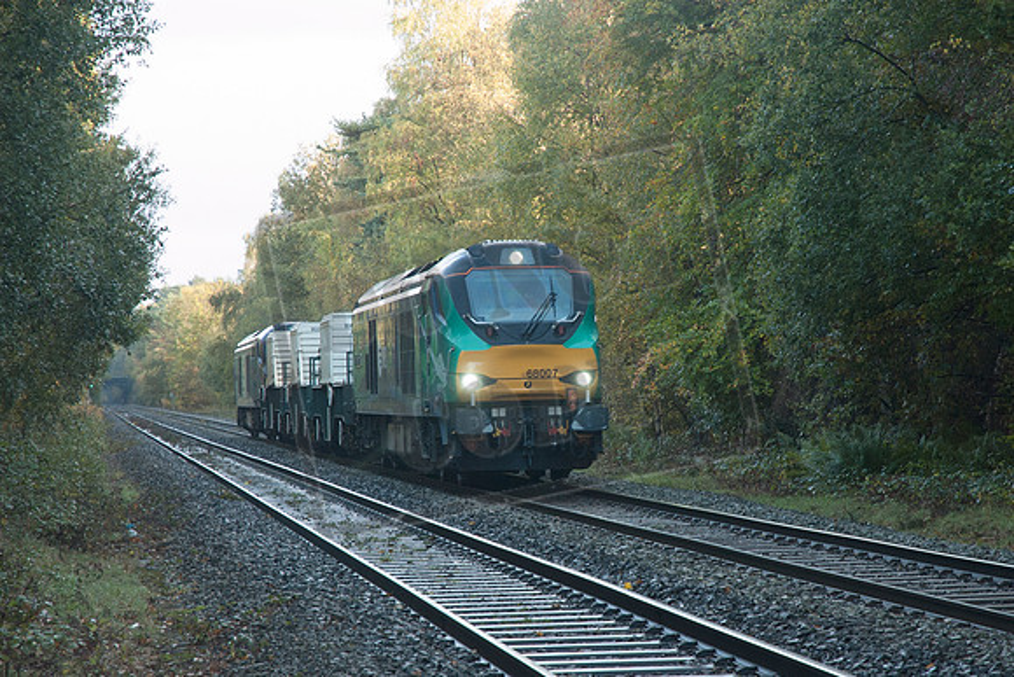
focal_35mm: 105
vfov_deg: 13.0
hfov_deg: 19.5
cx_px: 507
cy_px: 338
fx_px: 2958
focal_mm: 70
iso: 800
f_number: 4.5
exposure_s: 1/100
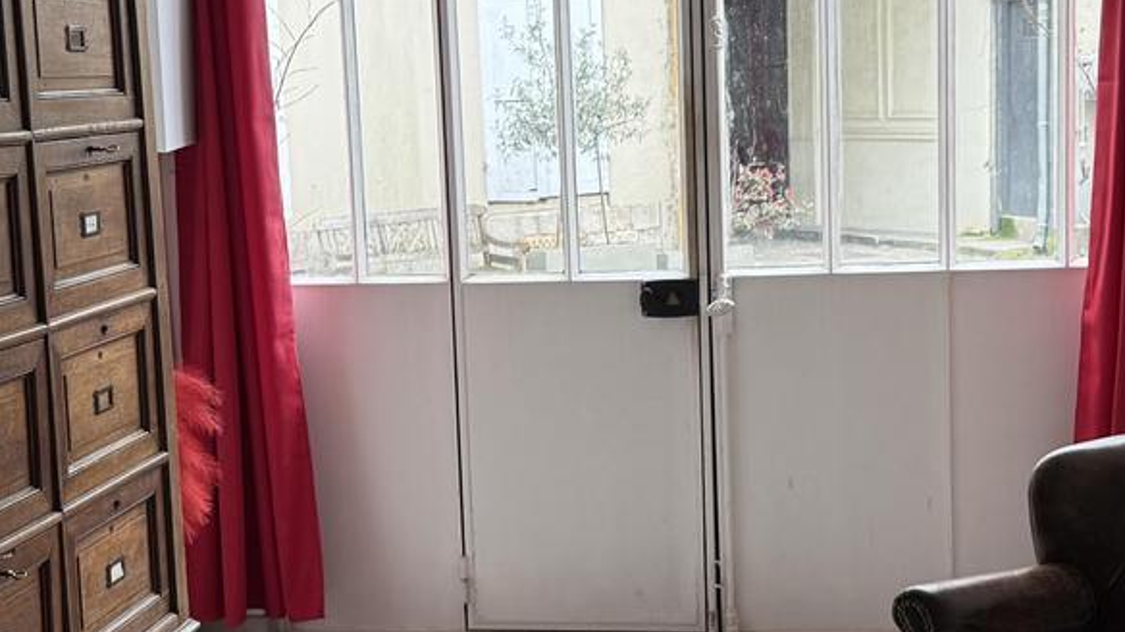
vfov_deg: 18.0
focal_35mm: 67
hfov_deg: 31.4
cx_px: 578
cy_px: 364
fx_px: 1998
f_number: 1.78
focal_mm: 6.76
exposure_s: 1/238
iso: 125
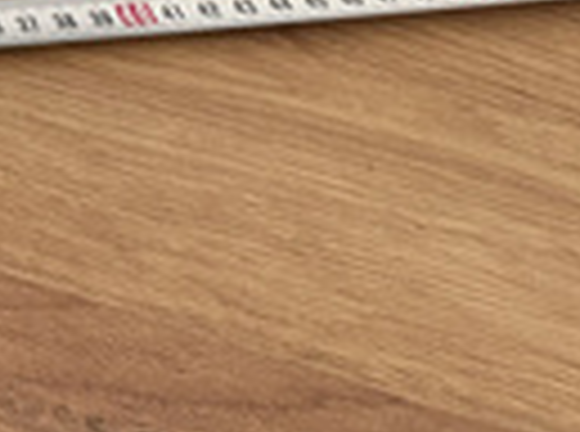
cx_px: -652
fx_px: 1871
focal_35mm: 112
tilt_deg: -33.8
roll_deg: -2.9
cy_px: -562
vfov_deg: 11.3
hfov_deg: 14.2
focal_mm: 6.76
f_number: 1.78
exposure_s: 1/107
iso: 200
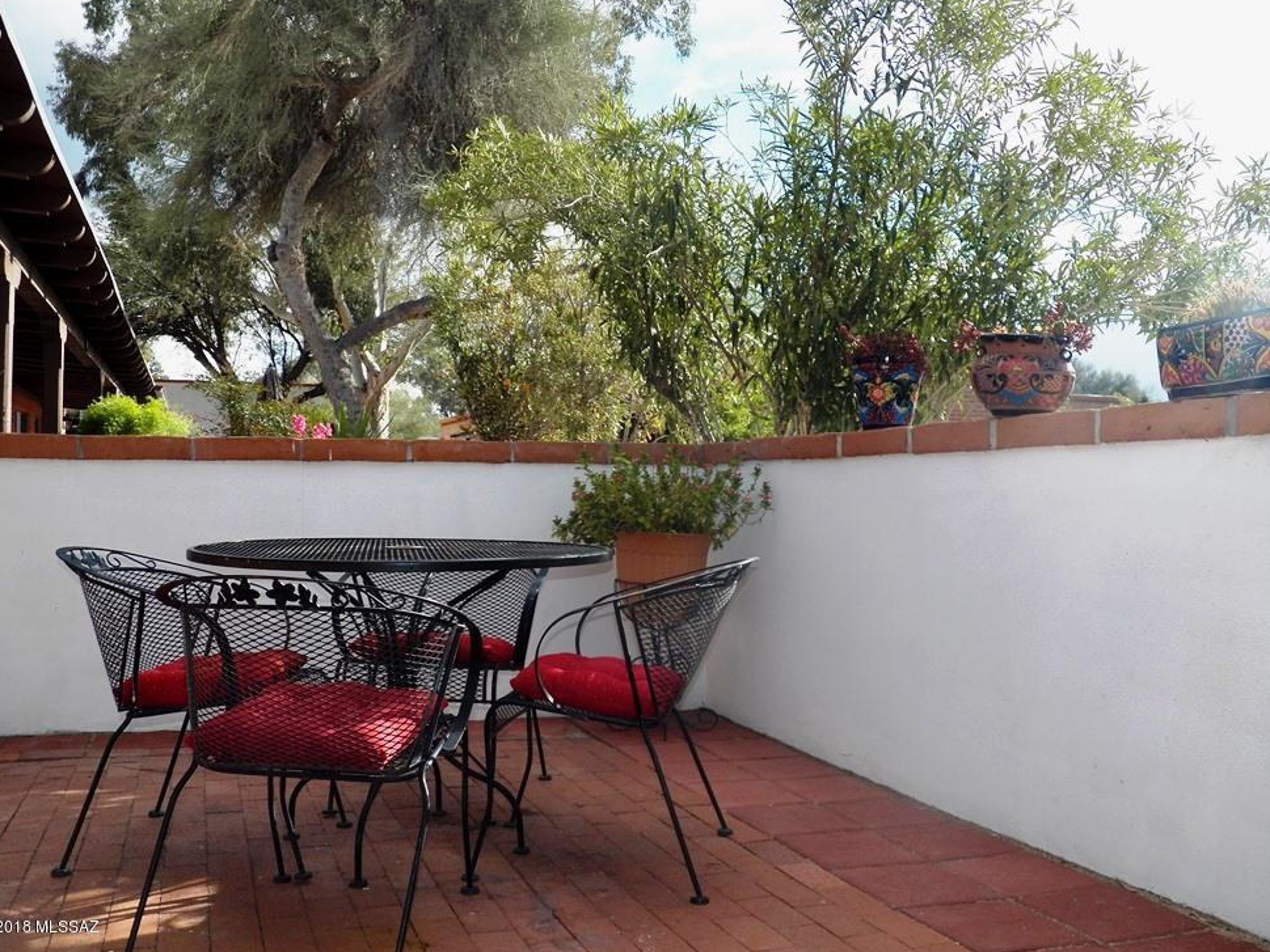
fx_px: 1174
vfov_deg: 44.2
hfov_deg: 56.8
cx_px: 630
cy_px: 473
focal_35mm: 32
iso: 125
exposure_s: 1/800
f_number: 2.8
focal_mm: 5.5
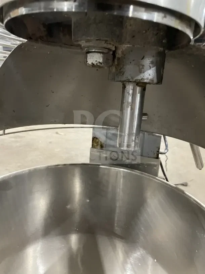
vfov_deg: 67.3
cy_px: 137
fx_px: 205
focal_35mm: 26
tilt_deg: -14.2
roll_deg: -3.1
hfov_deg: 53.1
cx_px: 102
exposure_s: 1/57
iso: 500
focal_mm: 4.2
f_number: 1.6
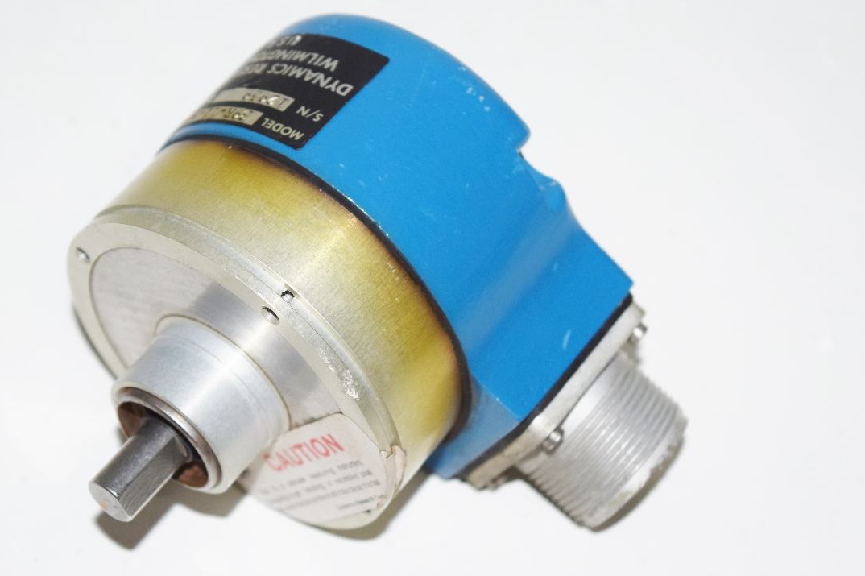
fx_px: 2233
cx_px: 358
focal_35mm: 93
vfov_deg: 14.7
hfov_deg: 21.9
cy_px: 272
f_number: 5.6
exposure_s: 1/60
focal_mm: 52
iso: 320
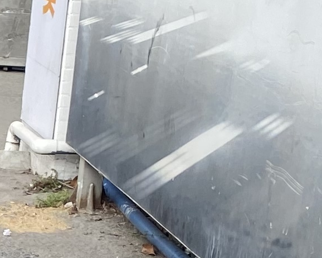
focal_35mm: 177
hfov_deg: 10.2
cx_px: -292
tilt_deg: -21.9
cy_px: 414
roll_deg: -1.0
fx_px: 1686
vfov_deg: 8.5
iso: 32
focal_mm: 4.25
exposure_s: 1/839
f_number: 1.8
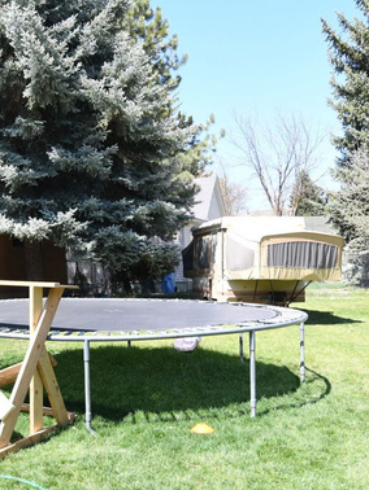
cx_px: 75
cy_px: 240
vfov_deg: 47.8
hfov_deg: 35.7
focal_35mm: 39
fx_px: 554
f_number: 6.3
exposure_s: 1/160
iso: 100
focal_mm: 16
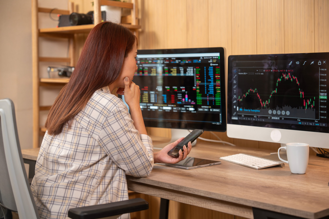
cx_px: 164
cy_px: 110
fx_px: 567
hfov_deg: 32.4
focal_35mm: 62
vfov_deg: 21.9
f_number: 2.8
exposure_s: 1/320
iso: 1000
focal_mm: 62
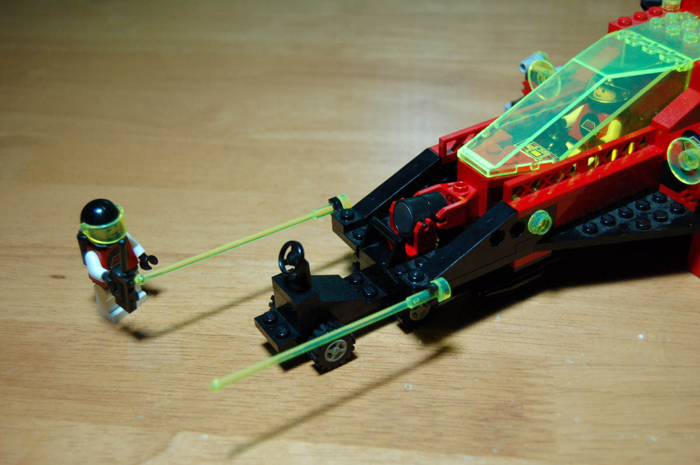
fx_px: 933
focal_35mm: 48
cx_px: 350
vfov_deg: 28.0
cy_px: 232
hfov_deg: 41.1
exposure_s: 1/30
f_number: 4.5
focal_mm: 32
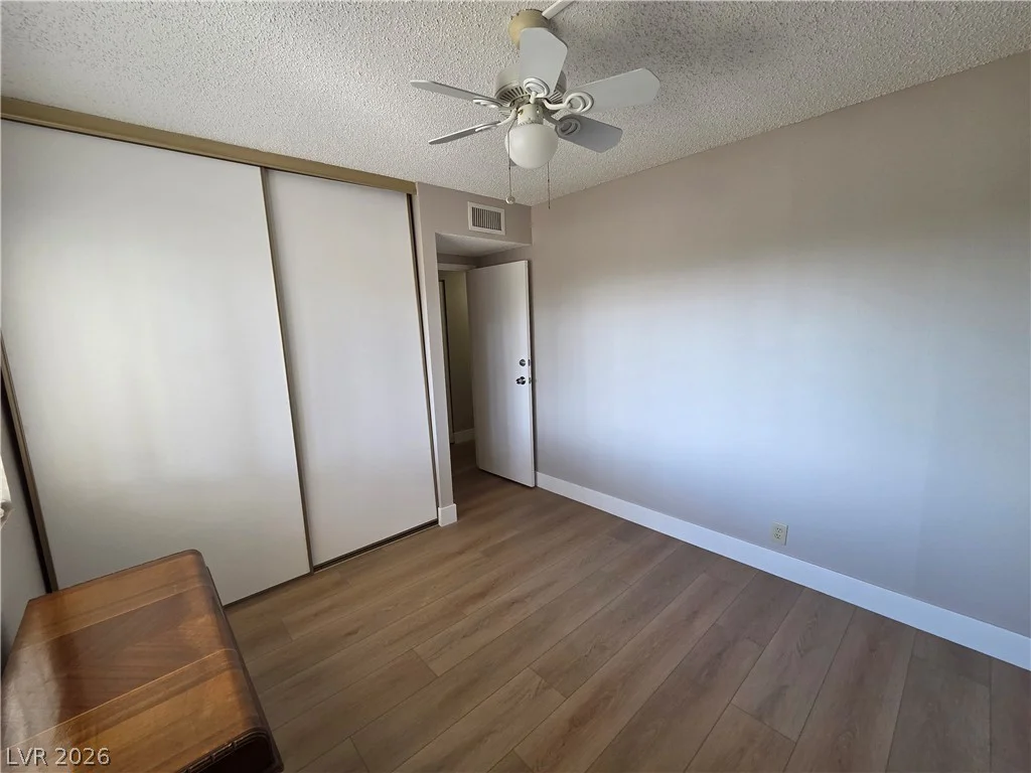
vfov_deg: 89.9
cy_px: 386
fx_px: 387
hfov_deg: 106.2
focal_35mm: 13
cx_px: 516
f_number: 2.2
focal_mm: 2.2
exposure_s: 1/120
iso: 200
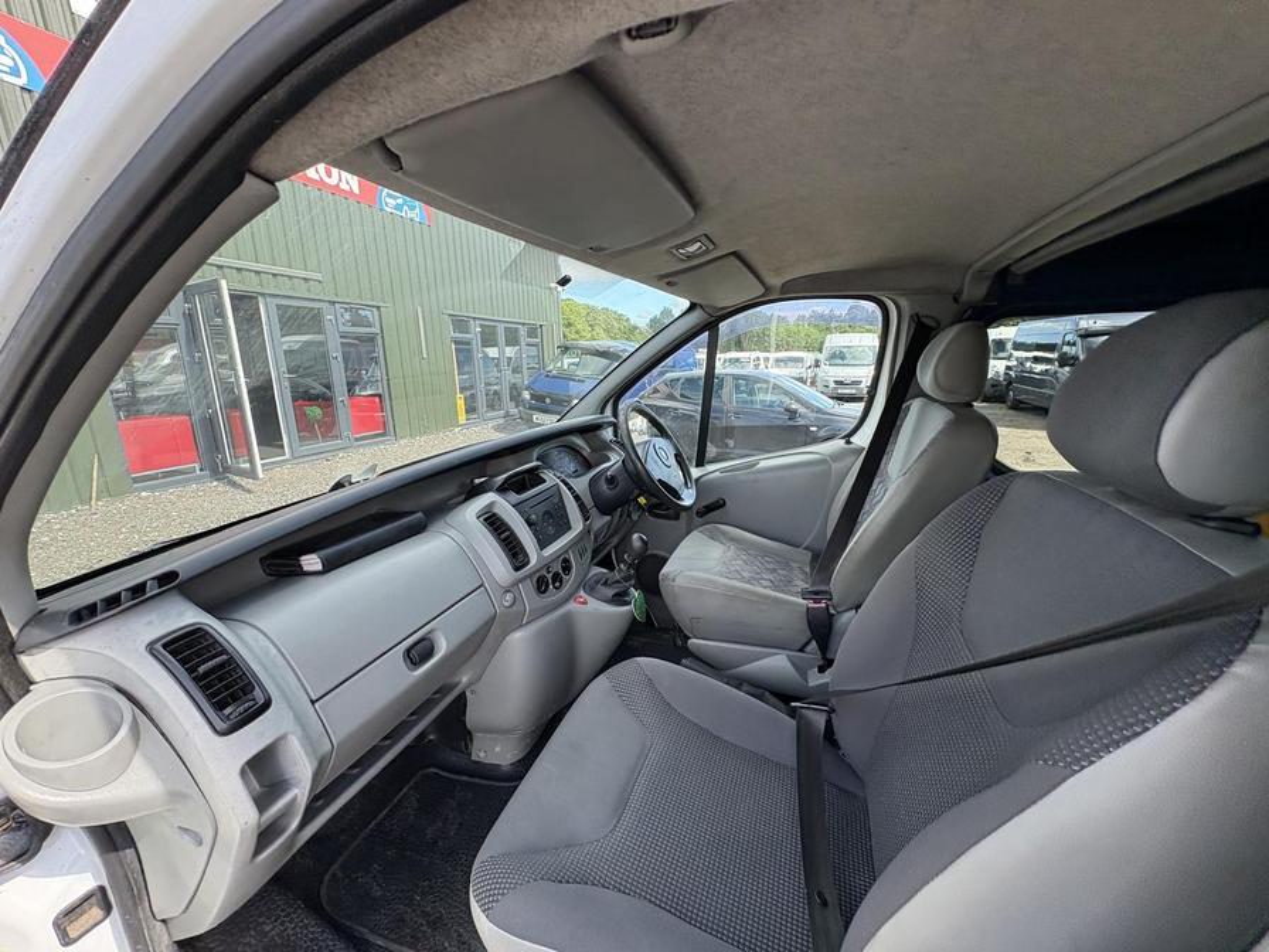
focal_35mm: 14
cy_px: 476
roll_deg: -9.8
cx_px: 634
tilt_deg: -23.7
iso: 64
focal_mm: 2.22
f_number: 2.2
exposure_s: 1/193
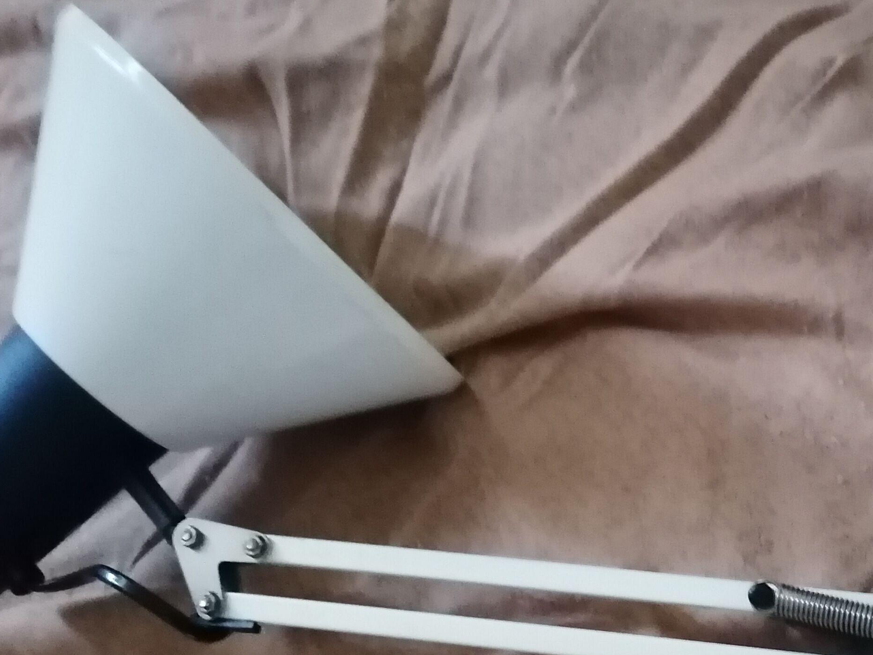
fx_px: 1463
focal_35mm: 58
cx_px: 731
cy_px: 544
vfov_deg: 24.7
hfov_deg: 32.1
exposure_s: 1/14.3
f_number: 1.8
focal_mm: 4.75
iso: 2500
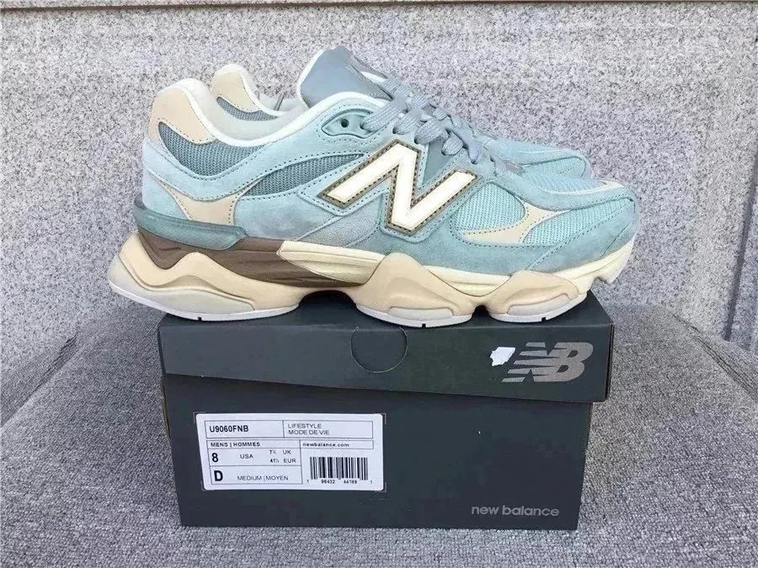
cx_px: 379
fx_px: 679
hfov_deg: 58.4
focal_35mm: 31
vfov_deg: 45.4
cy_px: 284
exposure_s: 1/133
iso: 25
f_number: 2.4
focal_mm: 3.3
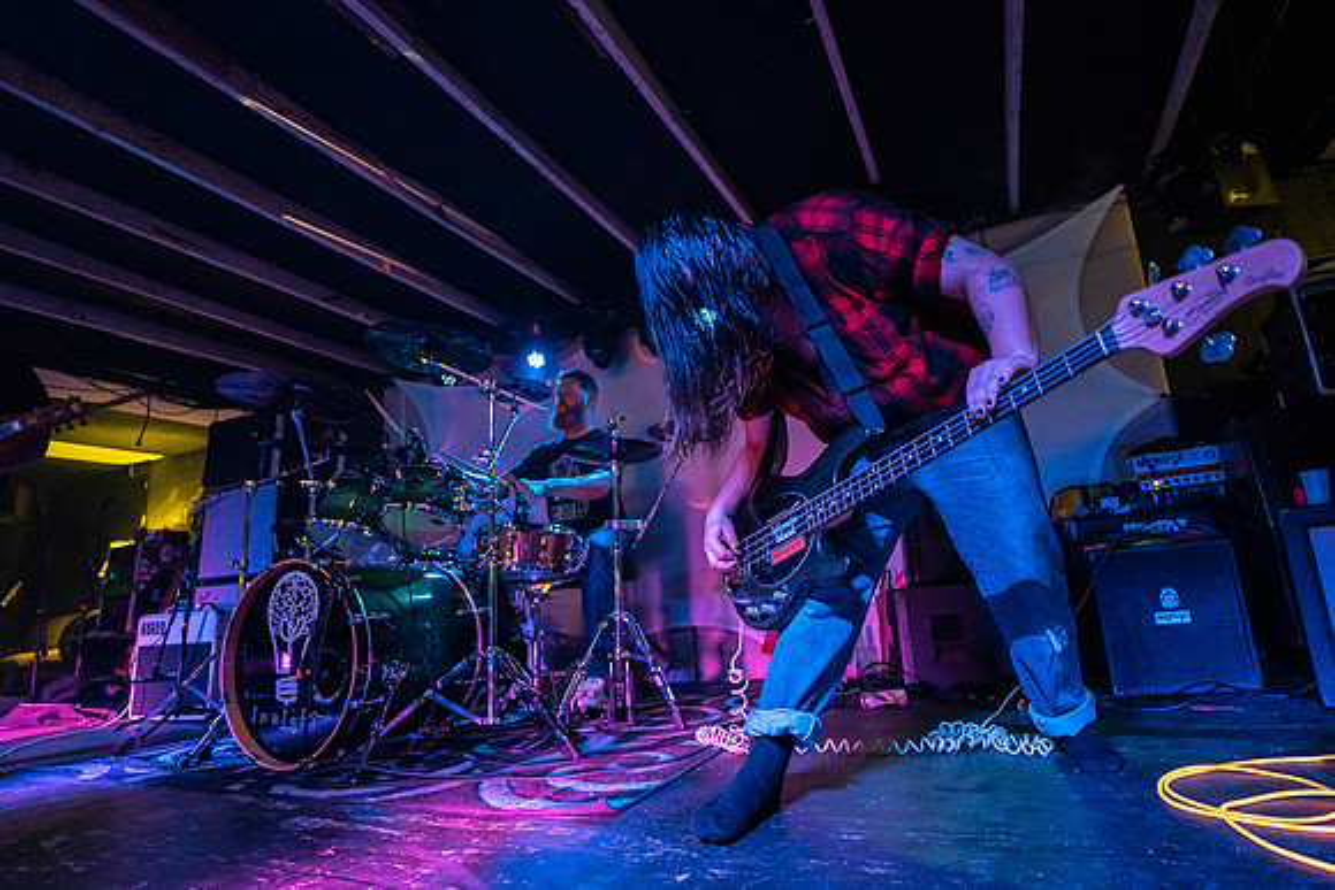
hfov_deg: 93.7
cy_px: 456
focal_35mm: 17
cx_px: 743
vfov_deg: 71.2
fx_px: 622
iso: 1600
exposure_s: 1/250
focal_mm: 14
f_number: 2.8
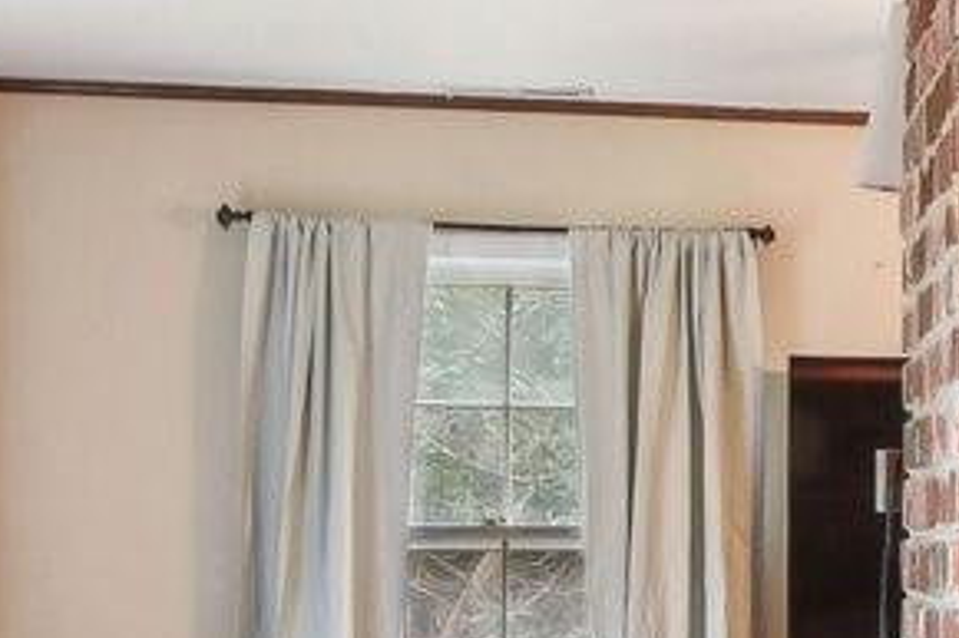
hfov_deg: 16.5
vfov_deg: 12.8
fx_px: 2822
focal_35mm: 106
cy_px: 615
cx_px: 1670
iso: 100
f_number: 11
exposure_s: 1/2.5
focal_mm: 15
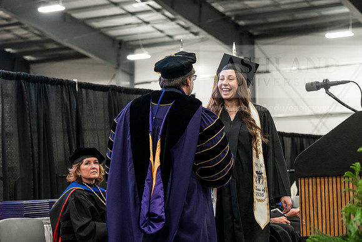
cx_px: 181
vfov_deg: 15.9
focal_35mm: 86
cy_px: 121
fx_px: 865
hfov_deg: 23.6
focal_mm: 86
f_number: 4.5
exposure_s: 1/200
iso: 4000
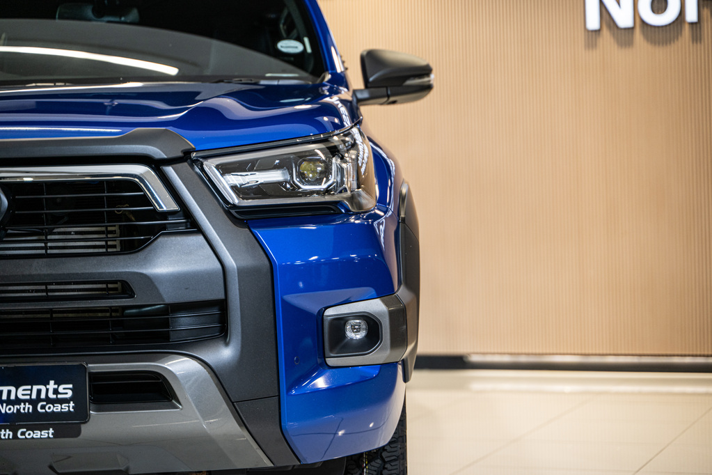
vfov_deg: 18.2
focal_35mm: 75
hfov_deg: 27.0
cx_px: 356
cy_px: 238
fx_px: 1483
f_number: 2.8
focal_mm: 75
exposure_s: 1/160
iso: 400
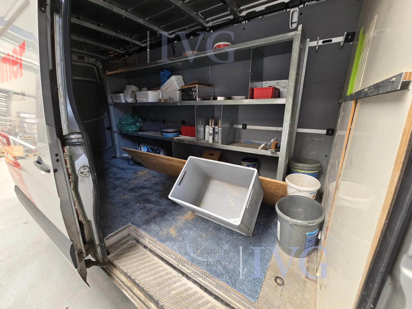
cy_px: 154
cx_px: 206
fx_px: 155
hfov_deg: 106.2
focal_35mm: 13
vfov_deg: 89.9
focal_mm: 2.2
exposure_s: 1/50
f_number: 2.2
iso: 125
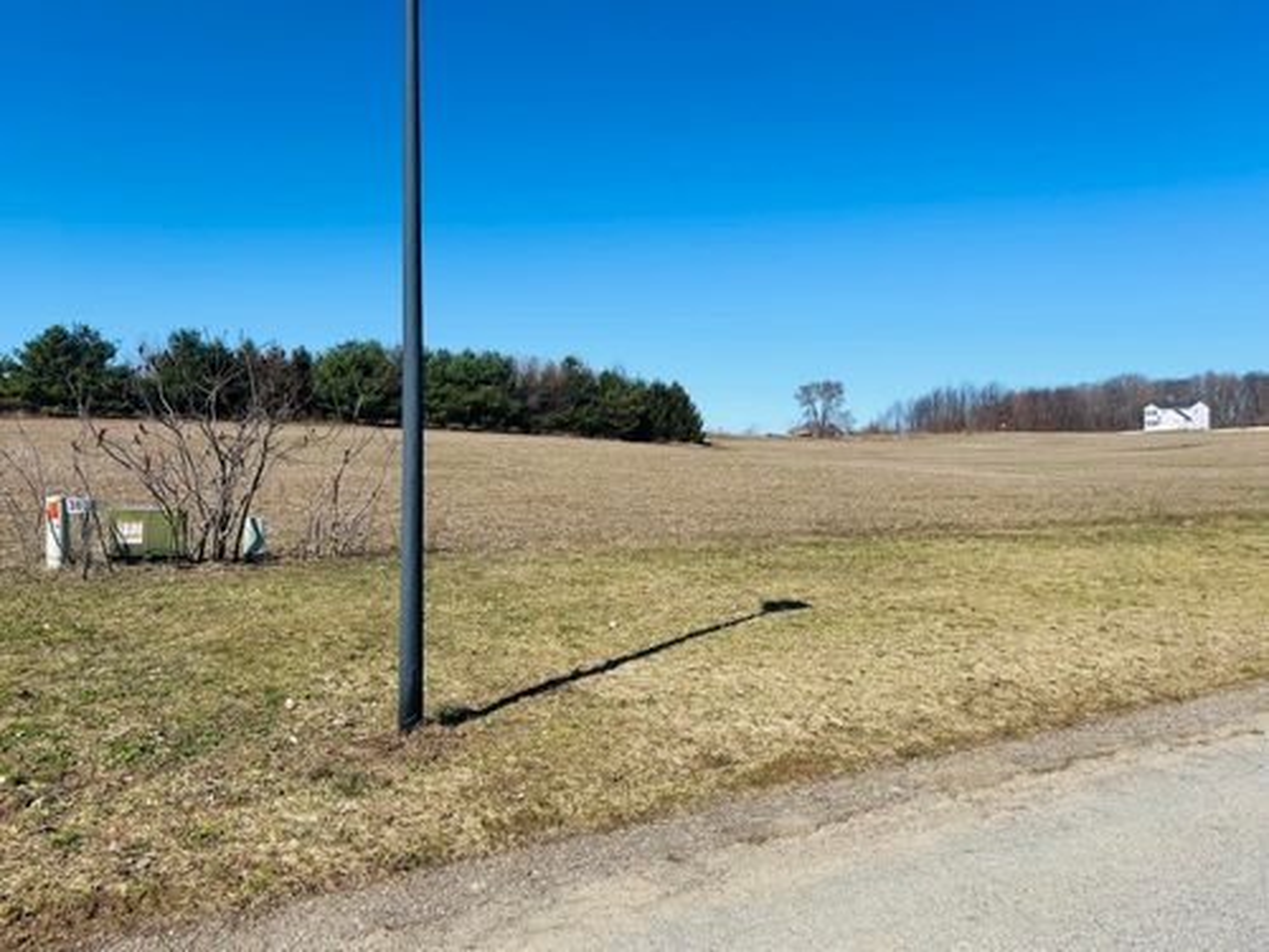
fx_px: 953
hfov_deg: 67.3
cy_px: 476
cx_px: 634
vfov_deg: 53.1
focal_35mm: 26
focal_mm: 5.7
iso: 50
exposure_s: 1/5319
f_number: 1.5
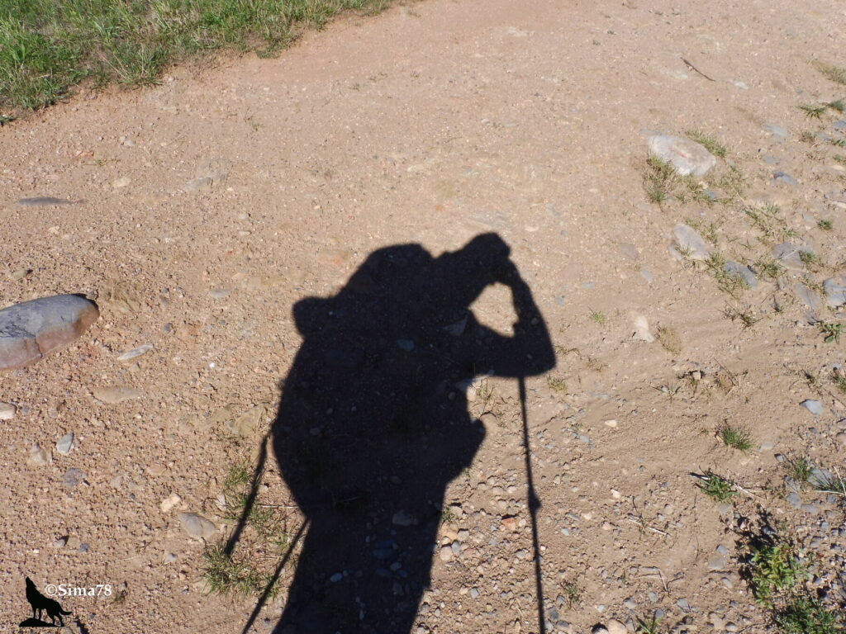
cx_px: 423
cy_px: 317
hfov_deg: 71.6
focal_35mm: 24
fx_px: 587
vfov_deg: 56.8
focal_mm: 4.3
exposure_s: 1/320
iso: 100
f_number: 6.3
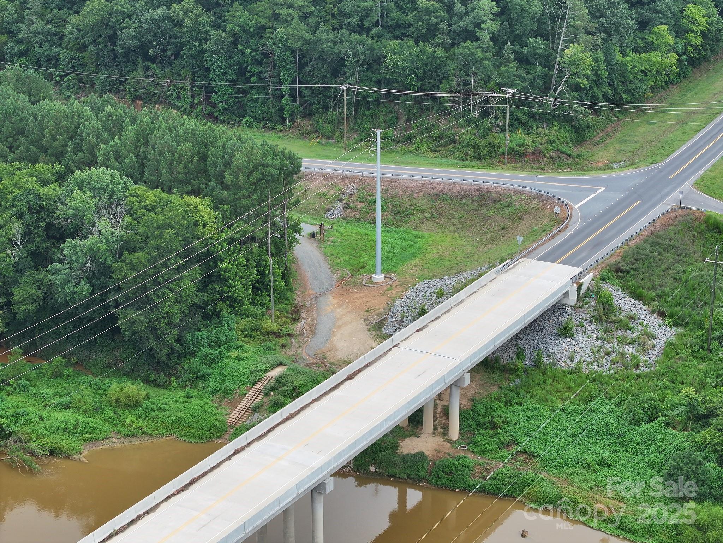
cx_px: 362
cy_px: 272
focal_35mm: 70
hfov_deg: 27.8
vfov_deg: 21.0
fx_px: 1462
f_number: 2.8
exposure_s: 1/640
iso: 130
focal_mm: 19.35
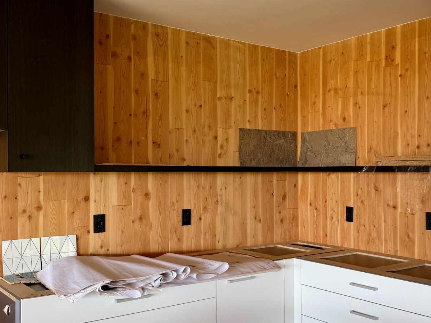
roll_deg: -1.1
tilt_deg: +0.4
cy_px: 167
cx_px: 263
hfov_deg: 45.5
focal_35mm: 41
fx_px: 510
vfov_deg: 35.1
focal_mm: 6.76
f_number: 1.78
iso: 64
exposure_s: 1/121
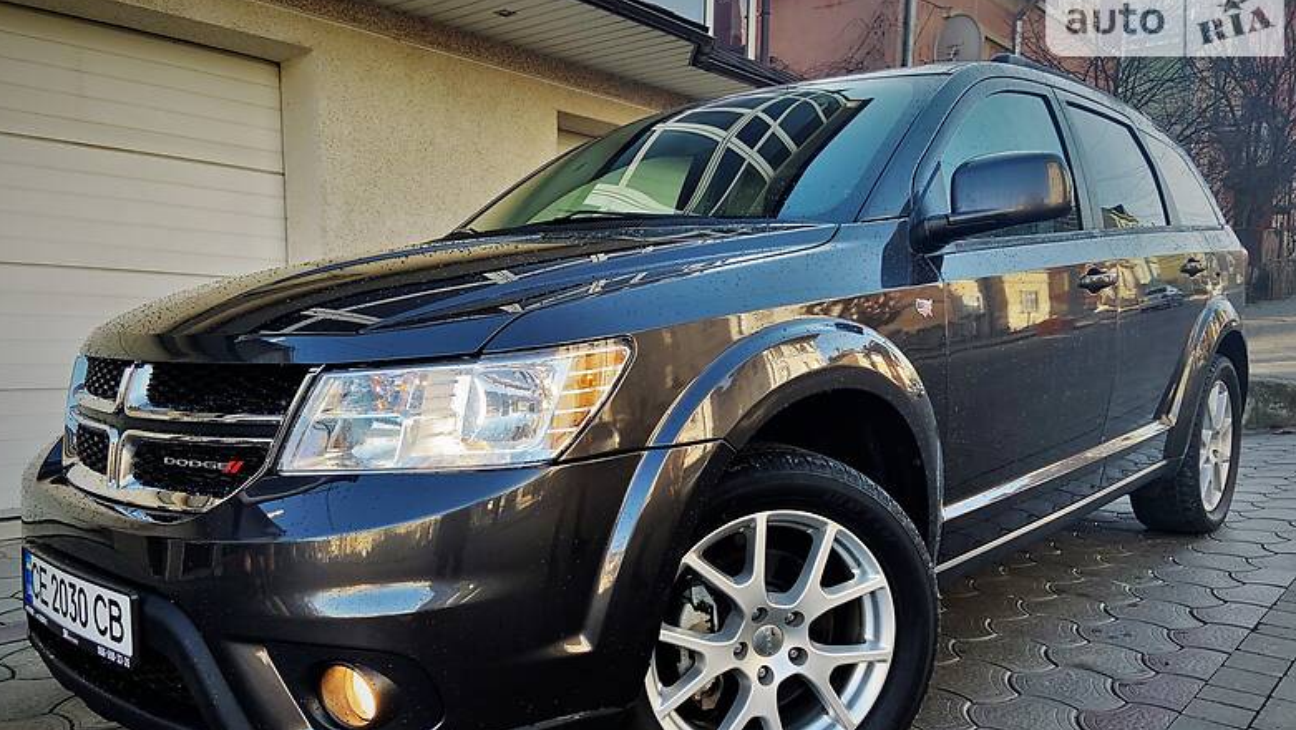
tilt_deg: -6.3
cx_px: 646
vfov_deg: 39.9
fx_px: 997
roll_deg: -0.1
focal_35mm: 29
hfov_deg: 66.0
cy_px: 463
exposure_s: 1/152
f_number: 1.8
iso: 25
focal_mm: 4.2
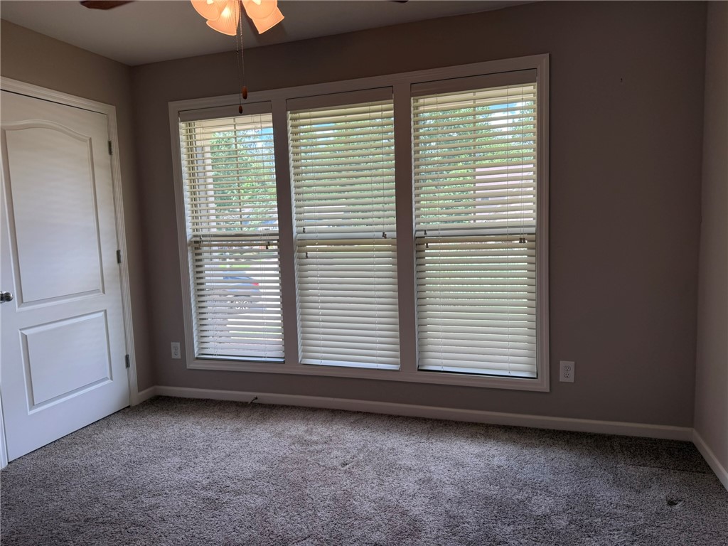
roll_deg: +2.0
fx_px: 505
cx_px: 364
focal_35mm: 24
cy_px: 273
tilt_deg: -5.3
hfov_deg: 71.6
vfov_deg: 56.8
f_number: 1.78
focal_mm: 6.76
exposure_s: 1/243
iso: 80
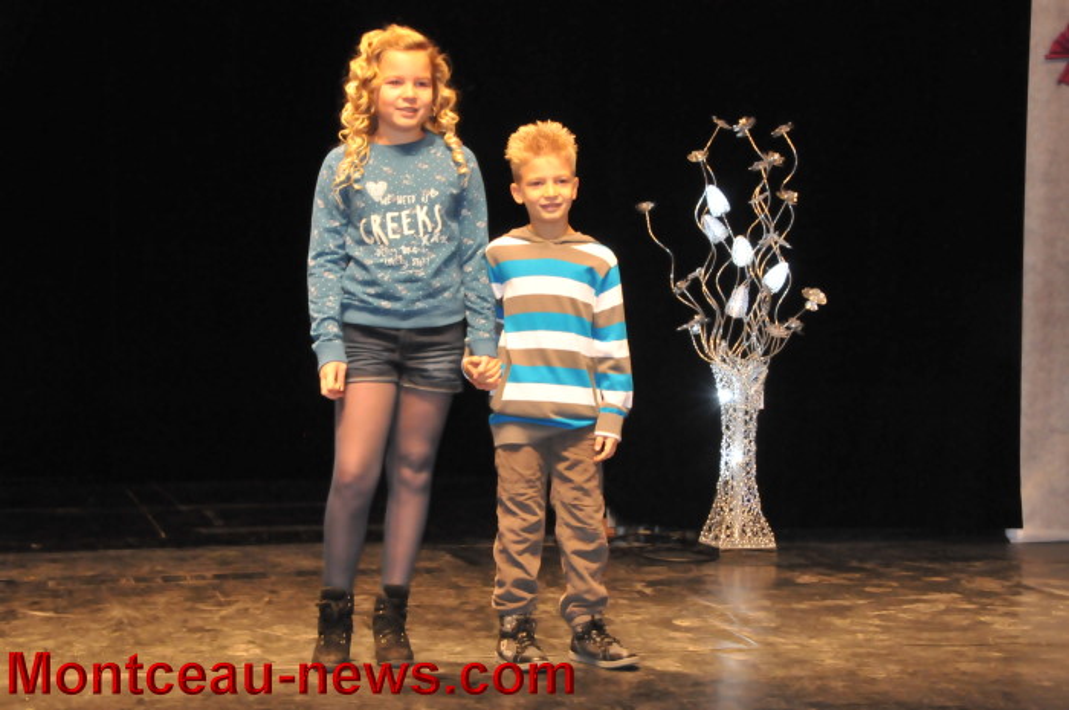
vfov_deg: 18.1
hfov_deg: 27.0
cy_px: 355
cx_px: 534
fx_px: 2224
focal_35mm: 75
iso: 3200
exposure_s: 1/40
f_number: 16
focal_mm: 50
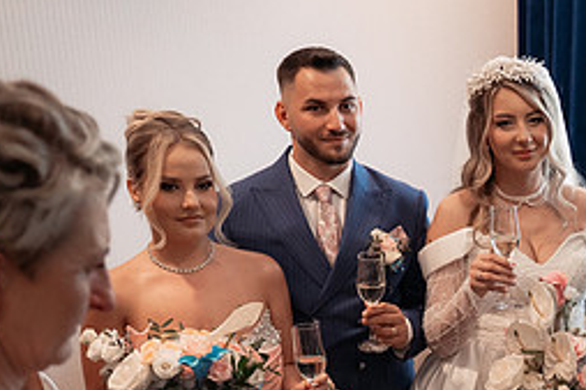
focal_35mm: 75
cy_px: 463
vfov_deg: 17.4
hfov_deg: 24.4
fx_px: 1220
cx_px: 707
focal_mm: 28
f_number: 3.2
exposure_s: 1/250
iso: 1600
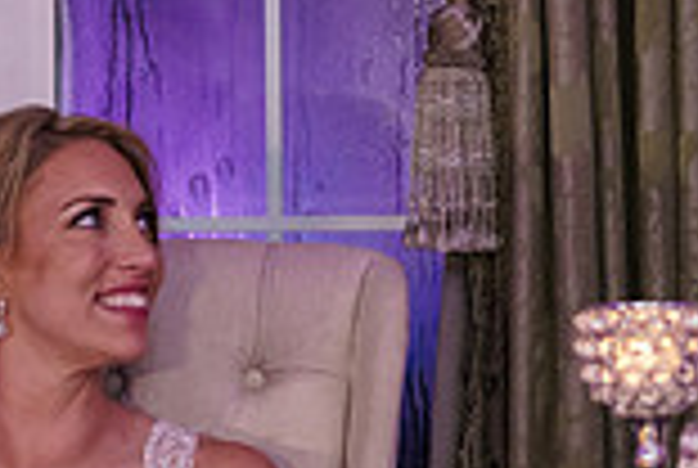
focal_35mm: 392
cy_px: 65
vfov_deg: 3.5
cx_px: 815
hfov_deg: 5.2
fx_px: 7615
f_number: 2.8
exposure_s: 1/200
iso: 2000
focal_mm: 70
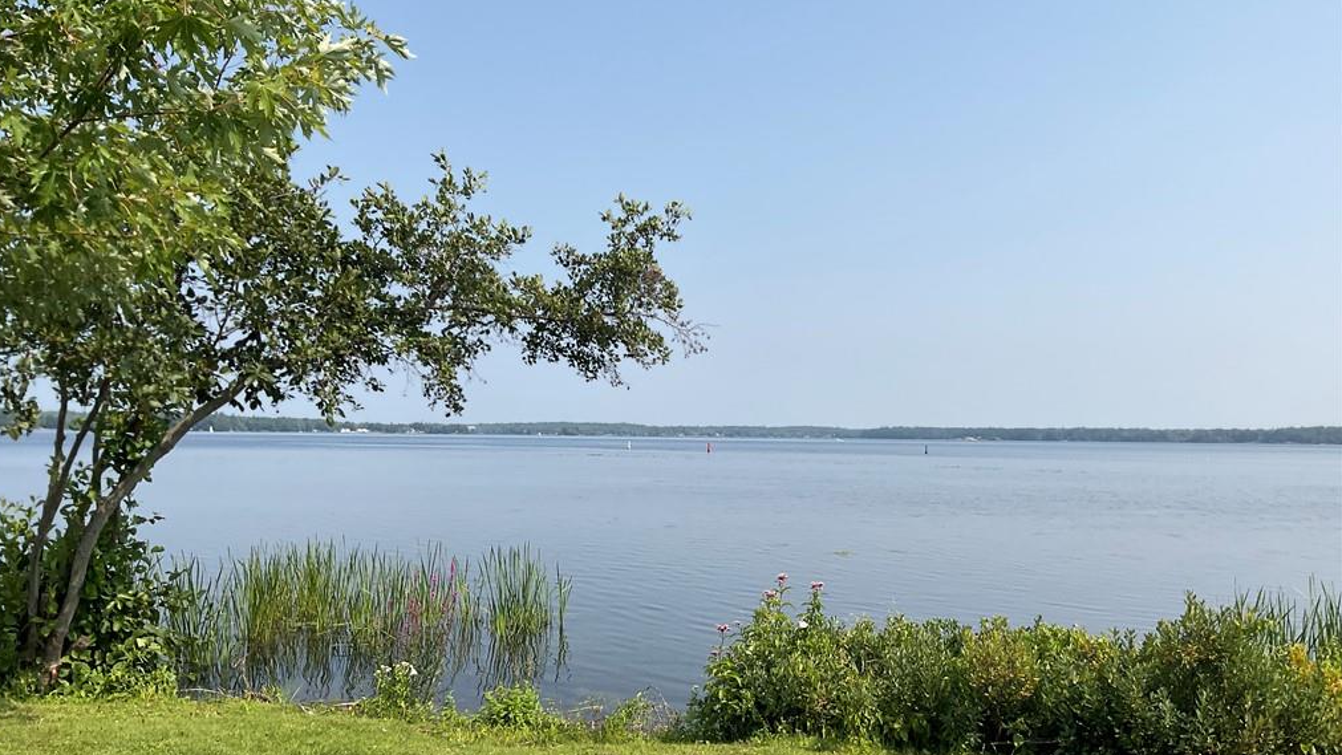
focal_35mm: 32
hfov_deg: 61.0
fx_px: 1139
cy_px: 422
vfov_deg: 36.6
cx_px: 664
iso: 16
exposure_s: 1/2427
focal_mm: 3
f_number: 1.8
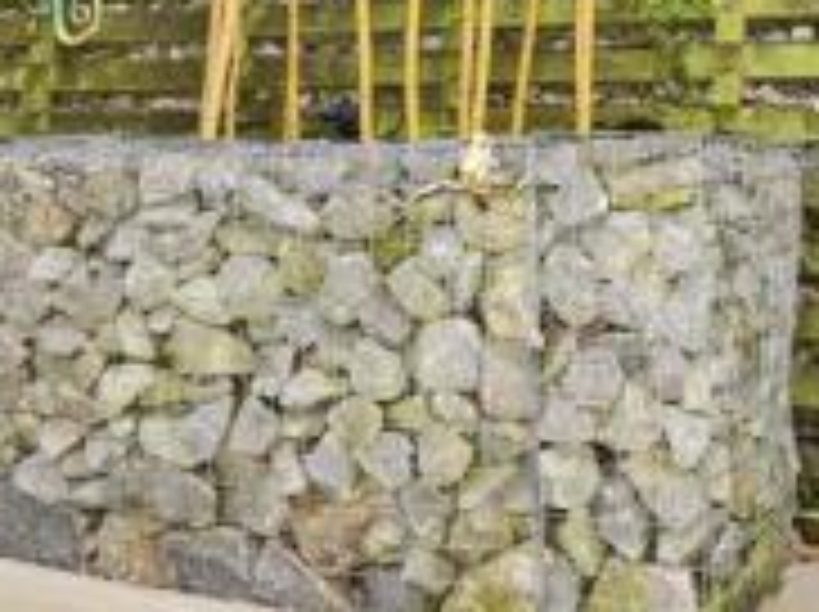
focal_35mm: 52
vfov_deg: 27.6
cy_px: 160
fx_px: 1229
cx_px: 432
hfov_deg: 36.9
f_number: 7.1
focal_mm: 10
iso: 400
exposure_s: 1/200
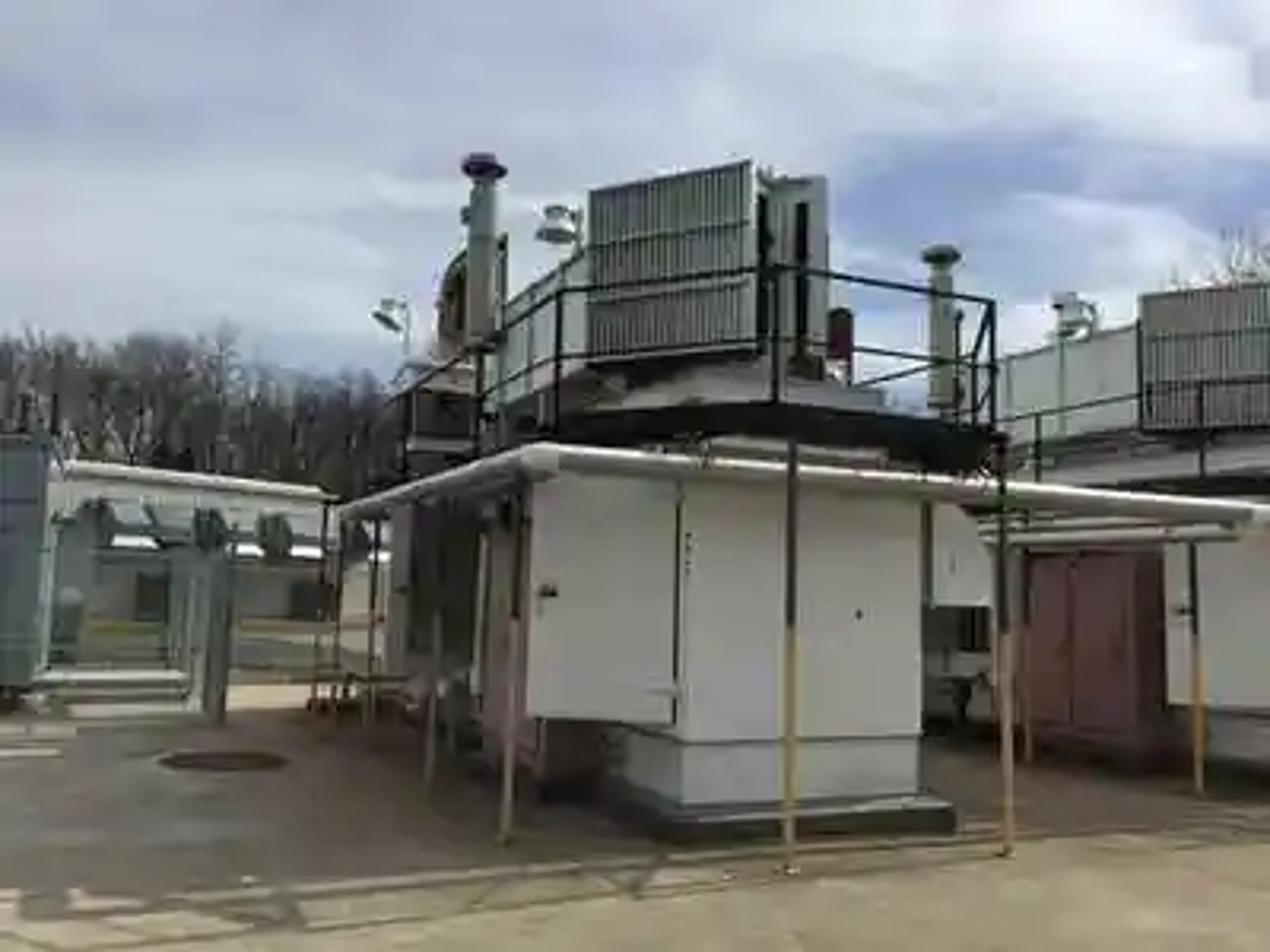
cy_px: 476
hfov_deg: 61.7
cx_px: 635
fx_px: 1064
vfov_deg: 48.2
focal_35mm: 29
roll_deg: -0.8
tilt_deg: +6.1
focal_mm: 4.15
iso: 32
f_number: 2.2
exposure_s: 1/2639
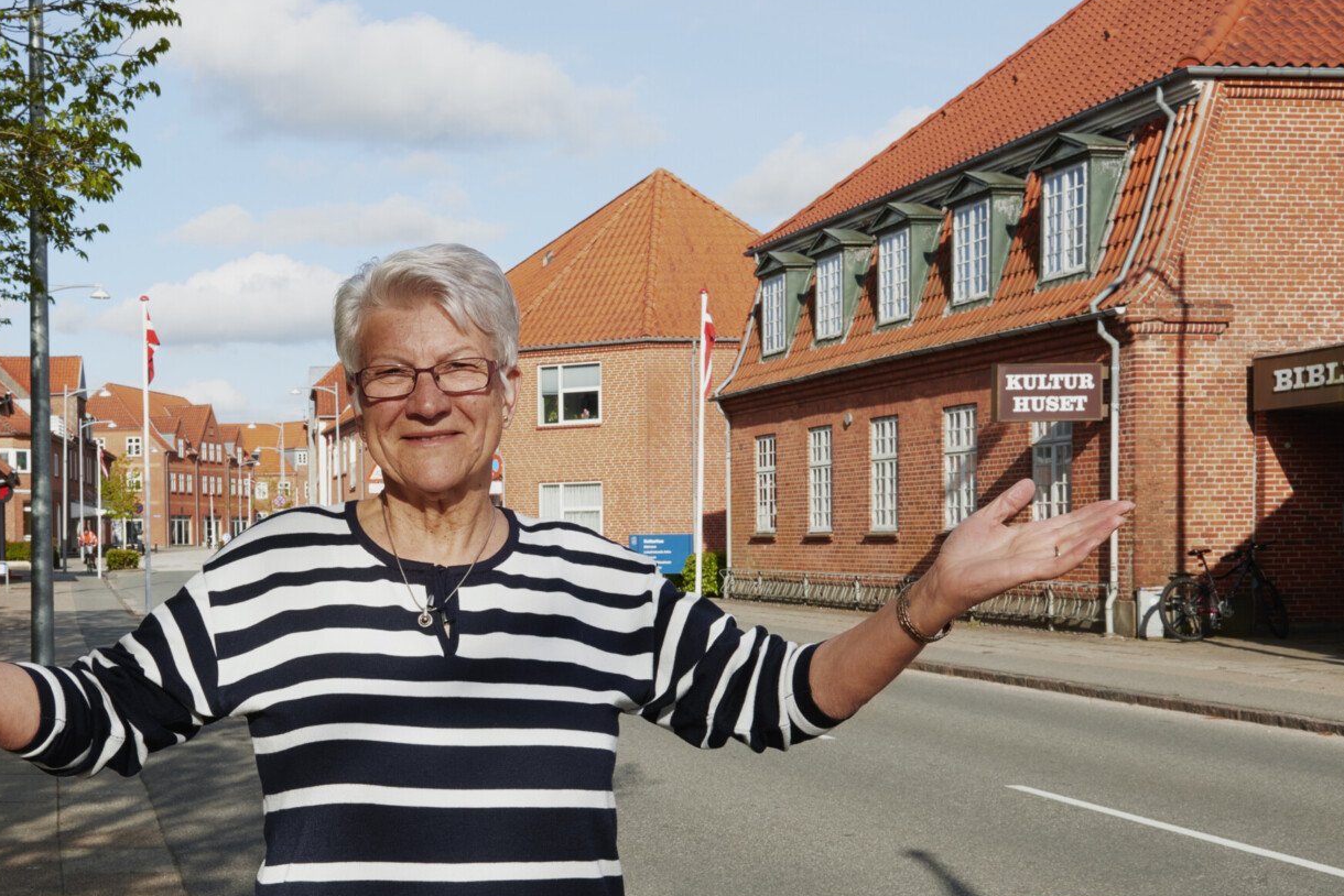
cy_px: 614
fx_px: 2091
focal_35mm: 56
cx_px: 438
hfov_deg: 35.3
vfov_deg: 24.1
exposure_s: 1/180
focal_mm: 38
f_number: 16
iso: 250
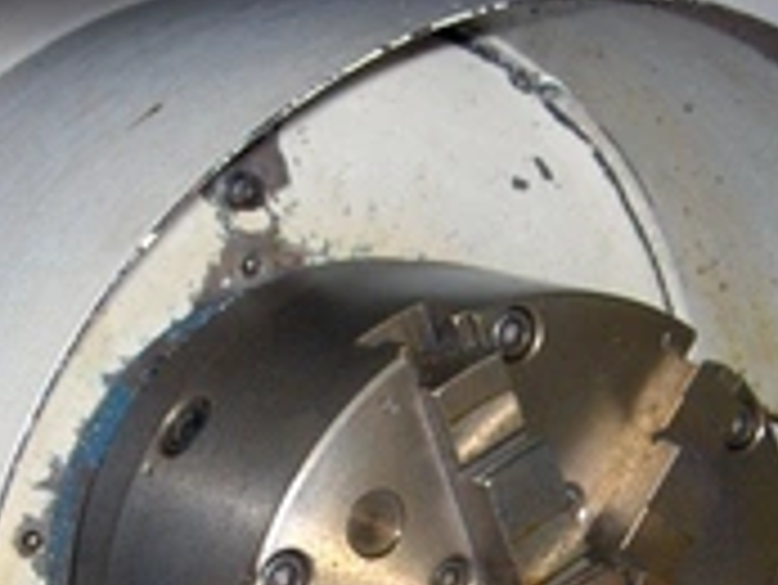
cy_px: 659
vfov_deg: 15.9
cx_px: 492
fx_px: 2024
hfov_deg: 21.7
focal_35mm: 90
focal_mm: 8
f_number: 2.8
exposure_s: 1/60
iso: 100
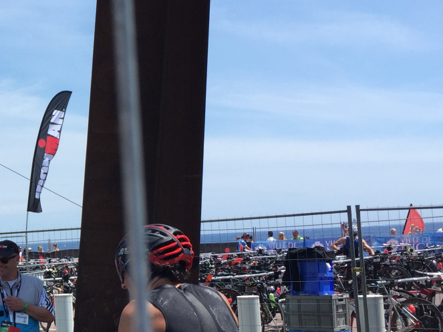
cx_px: -11
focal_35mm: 70
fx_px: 896
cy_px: 198
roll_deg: +2.1
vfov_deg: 21.0
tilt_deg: +4.1
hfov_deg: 26.2
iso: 32
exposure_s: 1/1799
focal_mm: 4.15
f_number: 2.2
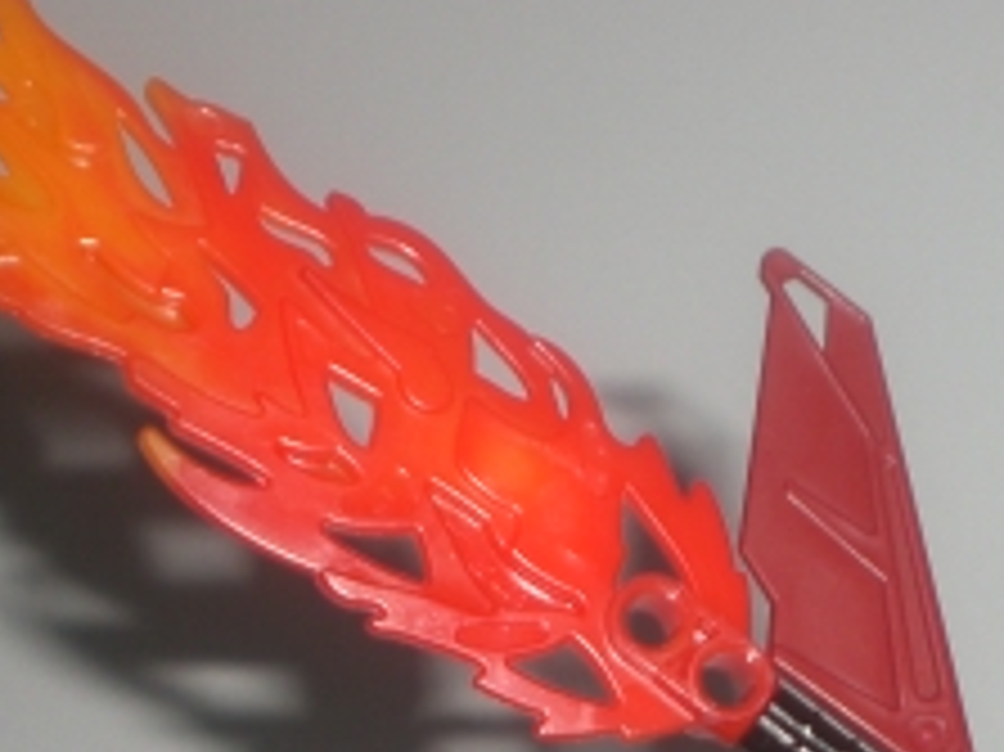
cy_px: 1004
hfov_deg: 17.6
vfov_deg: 13.1
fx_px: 3160
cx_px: 1018
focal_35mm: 109
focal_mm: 6.3
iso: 50
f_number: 3.1
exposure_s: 1/60
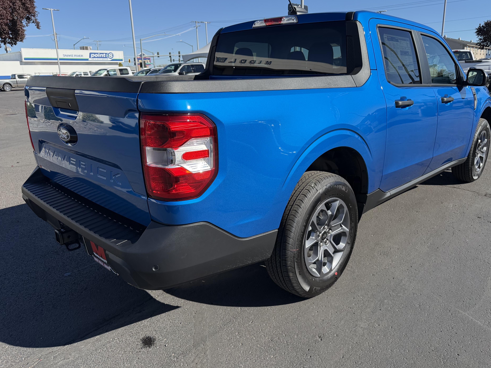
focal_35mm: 26
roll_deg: -0.3
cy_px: 171
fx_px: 369
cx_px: 251
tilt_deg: -16.7
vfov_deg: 53.0
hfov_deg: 67.3
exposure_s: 1/4405
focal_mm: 6.76
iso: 100
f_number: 1.78
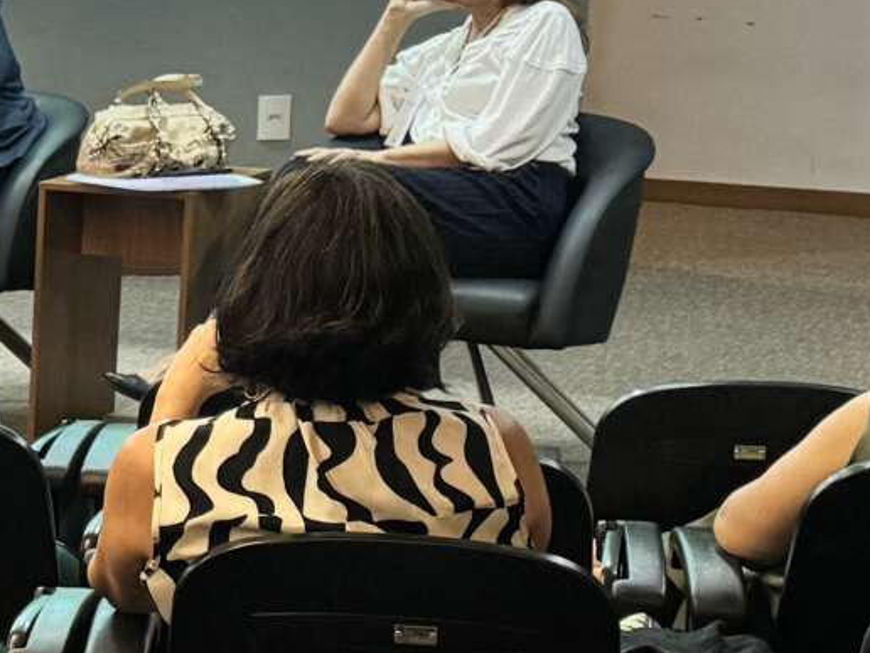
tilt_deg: -15.5
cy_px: 506
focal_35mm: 119
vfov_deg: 12.4
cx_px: -742
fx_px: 2991
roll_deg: +1.9
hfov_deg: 14.4
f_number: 1.78
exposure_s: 1/121
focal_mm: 6.76
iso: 160
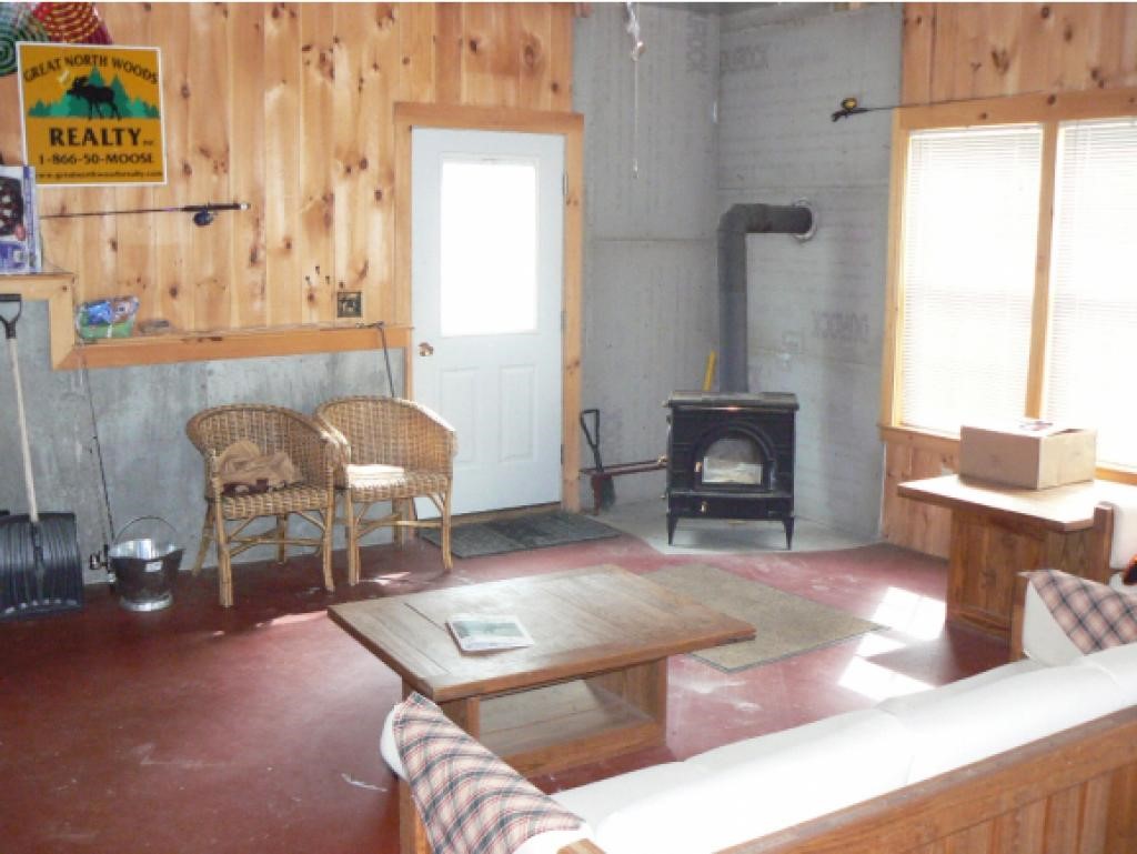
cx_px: 568
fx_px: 1183
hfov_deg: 51.3
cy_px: 427
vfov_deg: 39.7
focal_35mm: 36
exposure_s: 1/30
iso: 320
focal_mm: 6
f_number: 2.8
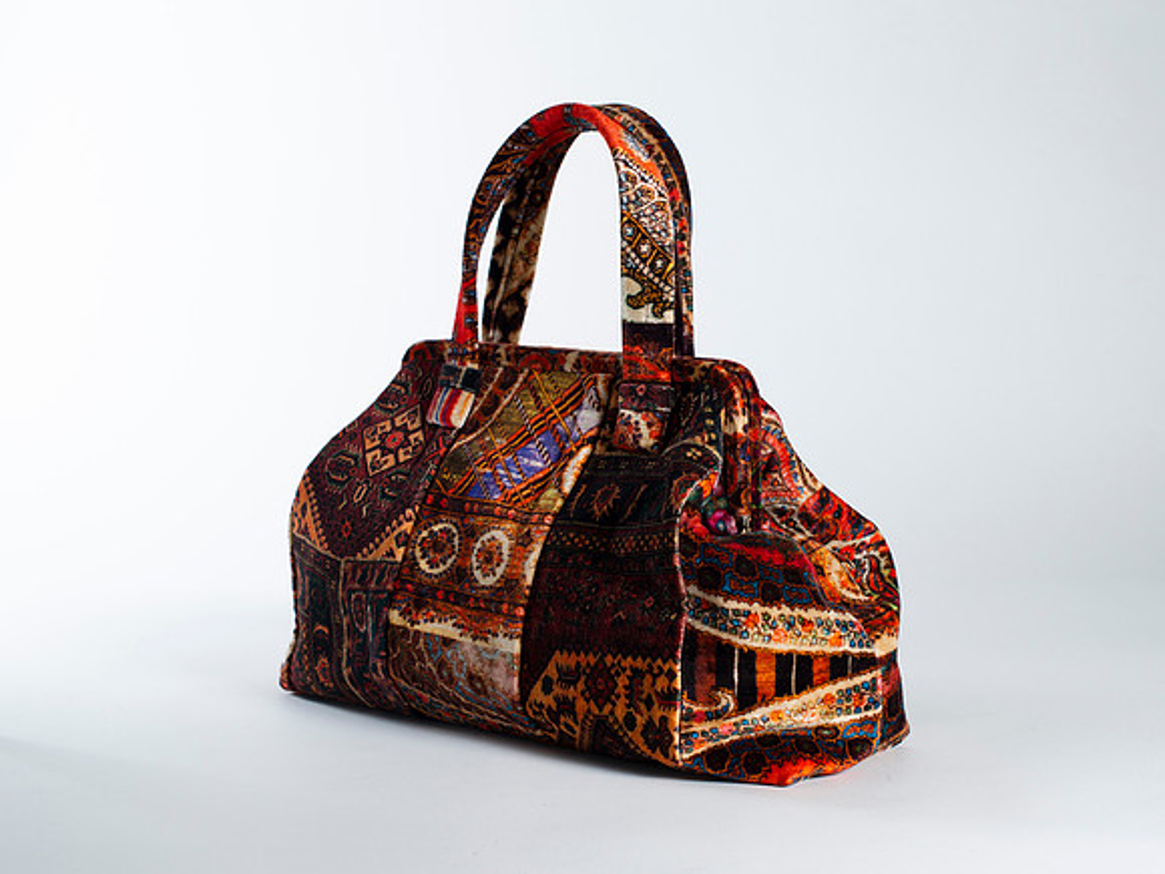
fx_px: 1993
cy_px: 437
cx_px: 661
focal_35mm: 59
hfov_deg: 32.5
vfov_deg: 24.7
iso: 200
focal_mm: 50
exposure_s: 1/200
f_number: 7.1
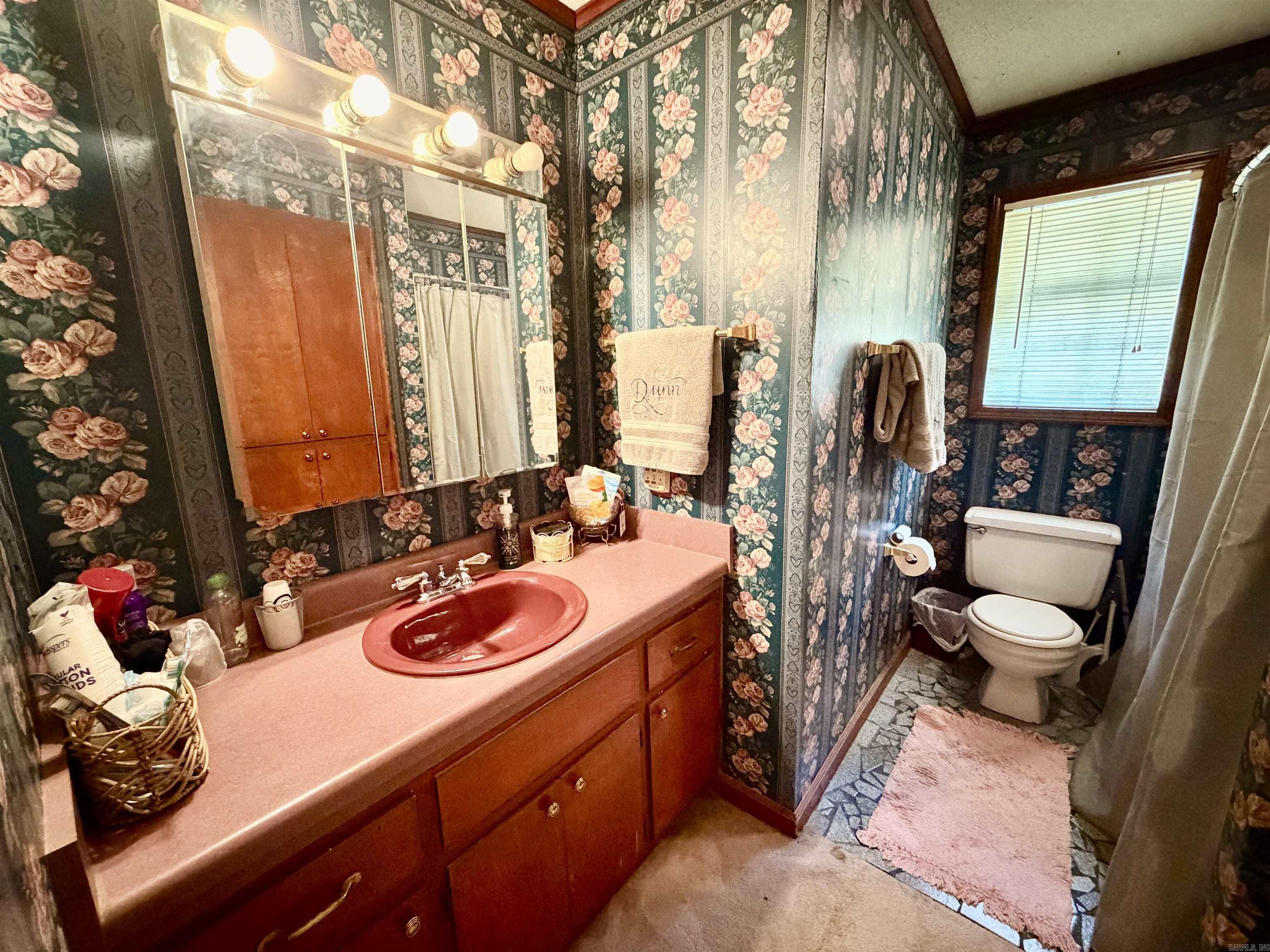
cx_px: 635
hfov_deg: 102.1
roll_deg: +2.0
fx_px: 514
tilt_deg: -11.3
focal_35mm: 14
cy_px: 476
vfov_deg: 85.7
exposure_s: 1/40
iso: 1000
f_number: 2.2
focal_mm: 2.22
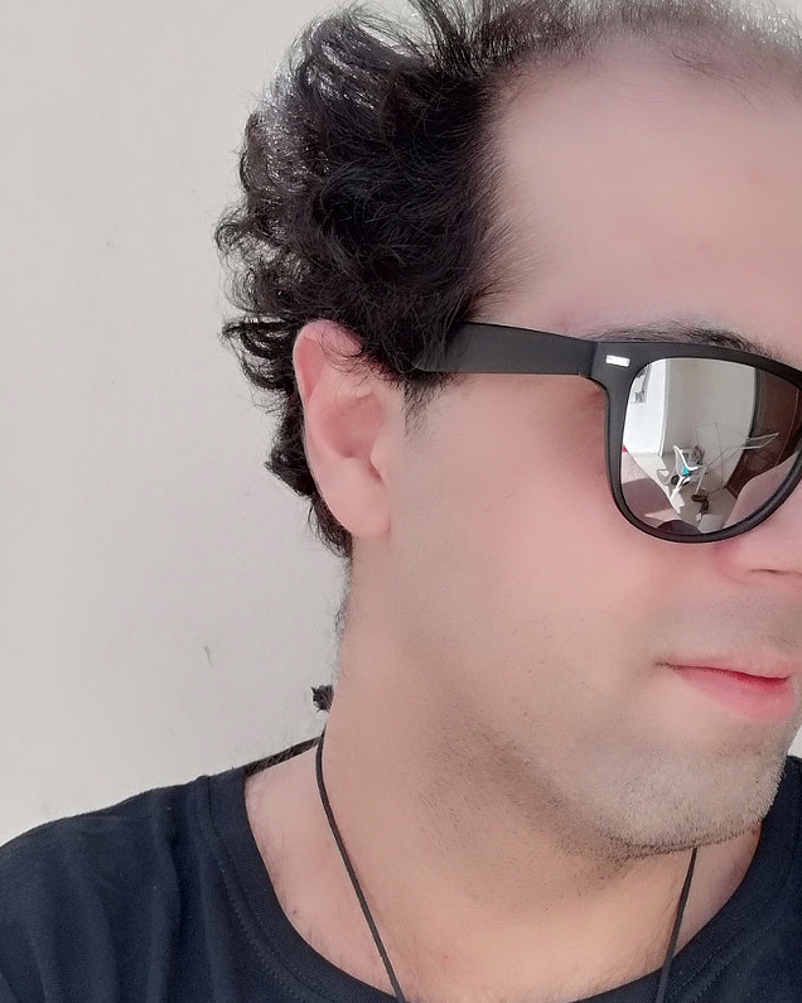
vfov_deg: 34.1
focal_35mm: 55
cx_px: 451
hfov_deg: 27.6
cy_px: 473
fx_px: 1632
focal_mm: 3.5
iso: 50
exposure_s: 1/685
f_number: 2
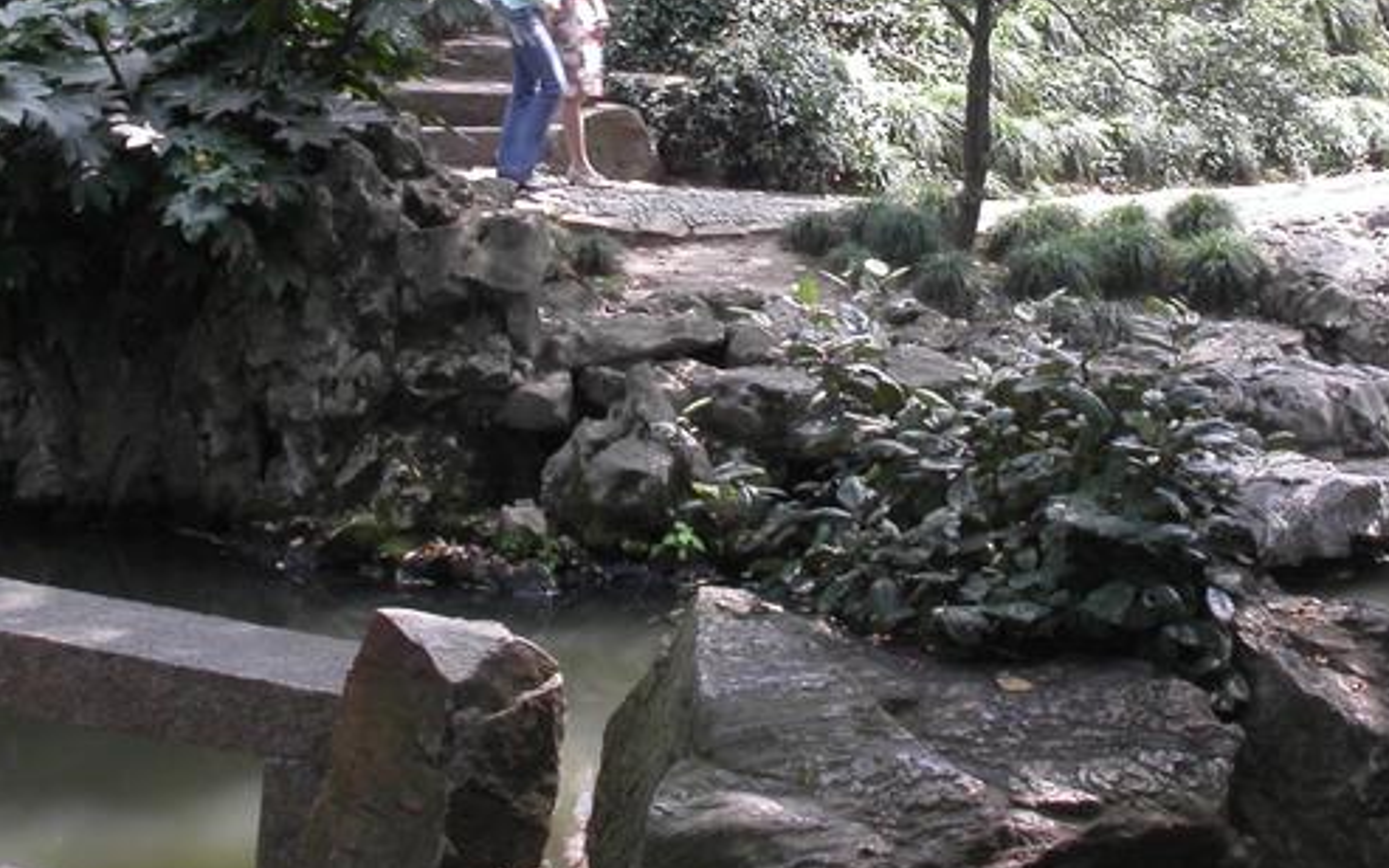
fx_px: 3255
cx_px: 693
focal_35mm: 86
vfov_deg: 15.1
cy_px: 127
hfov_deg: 24.1
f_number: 8
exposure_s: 1/30
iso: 100
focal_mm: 10.3
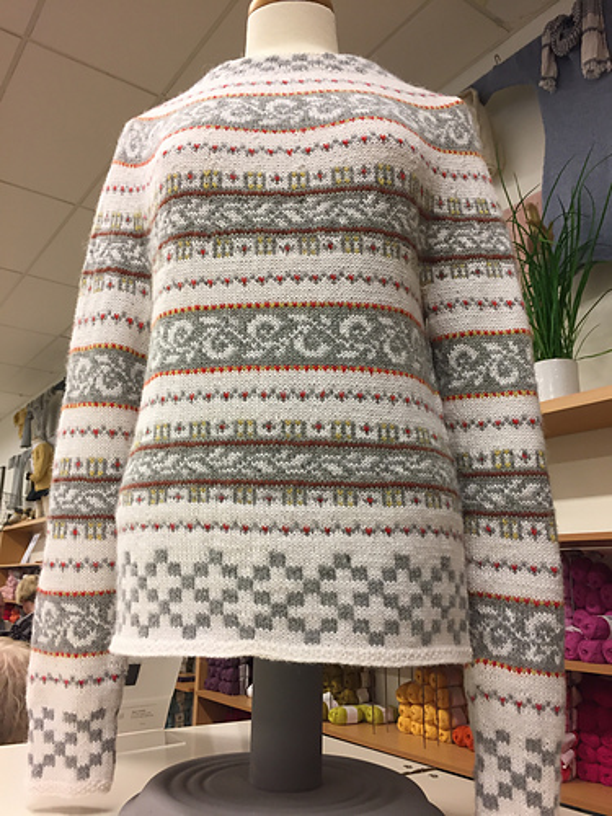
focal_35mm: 29
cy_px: 408
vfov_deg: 61.7
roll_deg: -1.5
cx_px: 306
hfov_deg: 48.2
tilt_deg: +14.5
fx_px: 684
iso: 50
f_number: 2.2
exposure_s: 1/33
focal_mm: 4.15
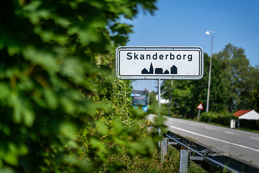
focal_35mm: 87
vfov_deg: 15.7
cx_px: 131
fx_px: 625
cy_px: 87
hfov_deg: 23.4
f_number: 1.4
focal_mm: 85
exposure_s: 1/4000
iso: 50
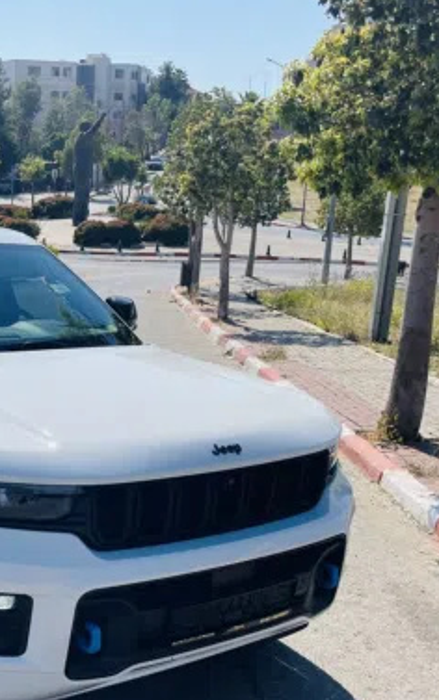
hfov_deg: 27.4
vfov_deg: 44.3
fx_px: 860
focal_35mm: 45
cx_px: 26
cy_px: 394
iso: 32
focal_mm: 5.1
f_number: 1.6
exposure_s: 1/5128
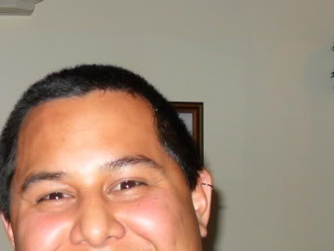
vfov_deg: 14.3
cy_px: 331
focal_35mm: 99
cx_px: 89
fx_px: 956
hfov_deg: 19.7
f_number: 2.8
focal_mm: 6.2
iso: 200
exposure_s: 1/45
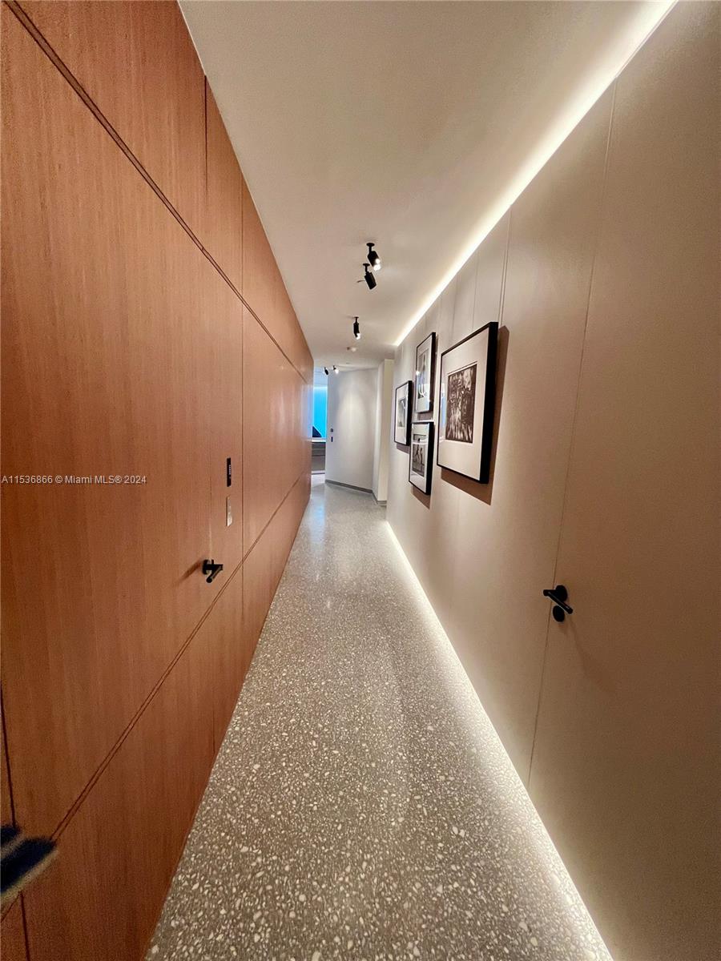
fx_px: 361
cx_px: 360
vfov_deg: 106.2
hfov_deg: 89.9
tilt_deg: -7.9
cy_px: 480
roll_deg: -1.4
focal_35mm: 13
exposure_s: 1/60
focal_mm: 1.57
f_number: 1.8
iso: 320
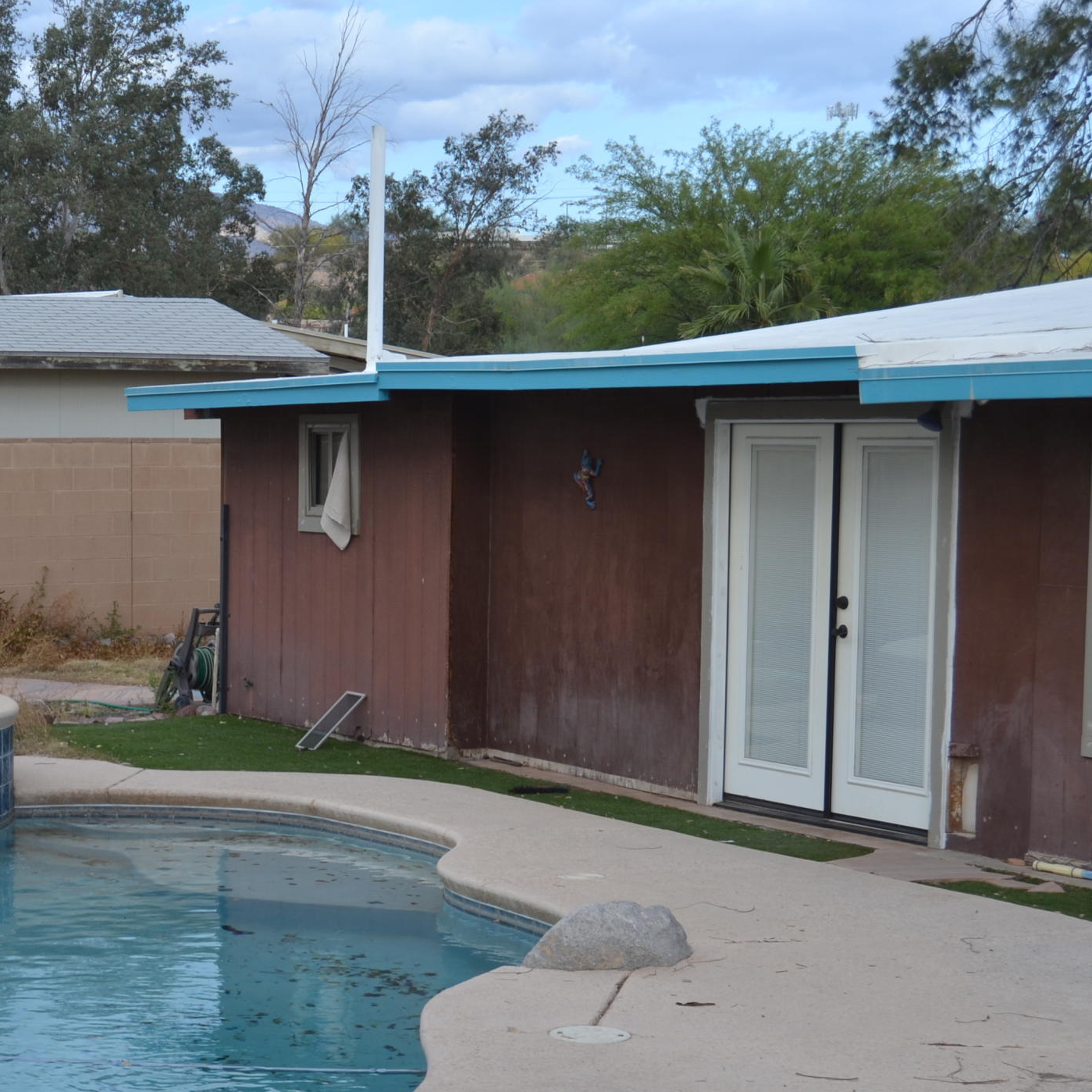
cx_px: 105
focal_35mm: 82
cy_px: 764
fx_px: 2927
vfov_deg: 21.0
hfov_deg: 20.7
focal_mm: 30
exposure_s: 1/160
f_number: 6.3
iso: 100
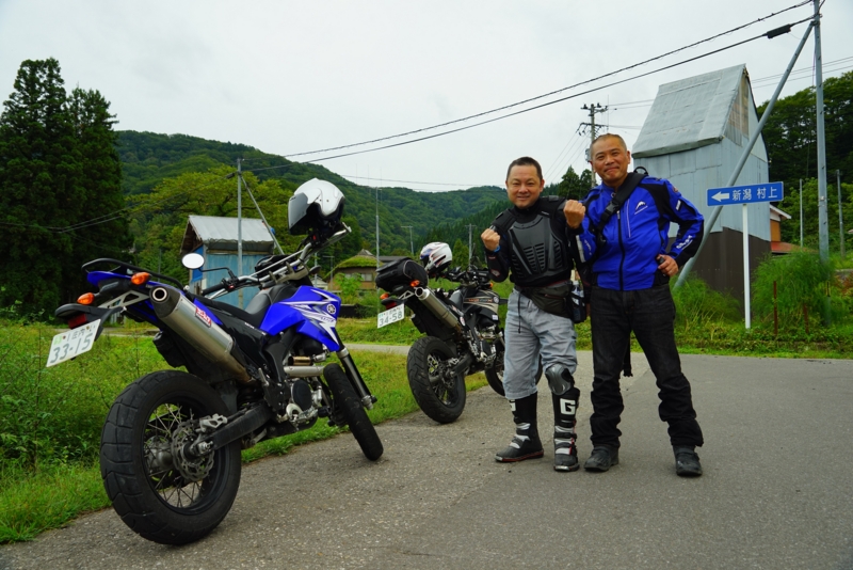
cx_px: 426
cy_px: 285
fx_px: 711
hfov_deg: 61.9
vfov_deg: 43.6
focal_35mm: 30
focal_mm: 30
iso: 100
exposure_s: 1/90
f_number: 5.6
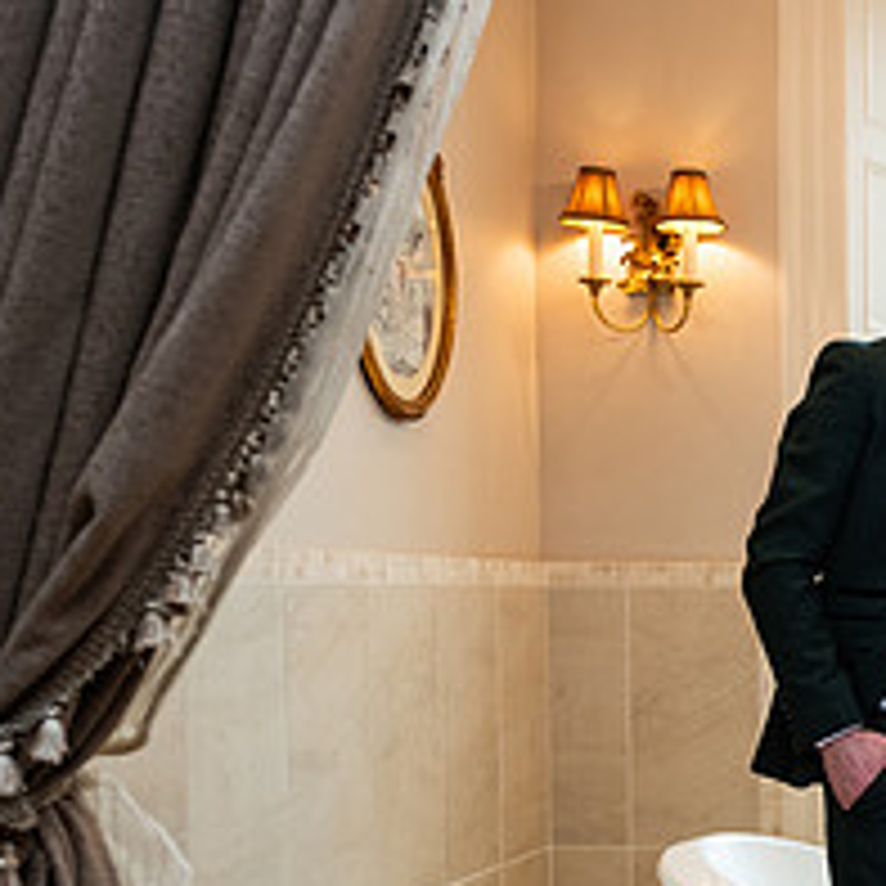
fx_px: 1766
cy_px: 690
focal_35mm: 61
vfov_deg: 27.7
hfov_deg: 24.1
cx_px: 1205
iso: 640
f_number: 3.5
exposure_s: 1/160
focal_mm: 24
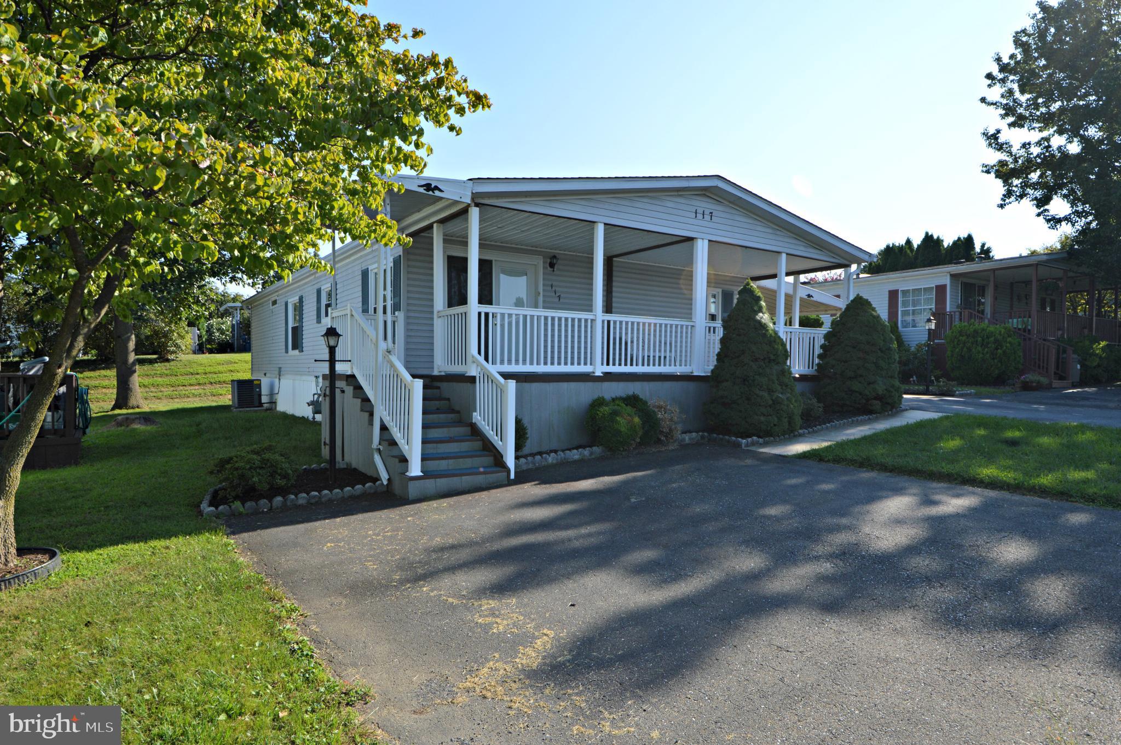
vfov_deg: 63.1
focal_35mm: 20
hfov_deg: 85.5
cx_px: 560
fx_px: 607
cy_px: 372
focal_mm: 13
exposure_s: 1/200
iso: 100
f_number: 8
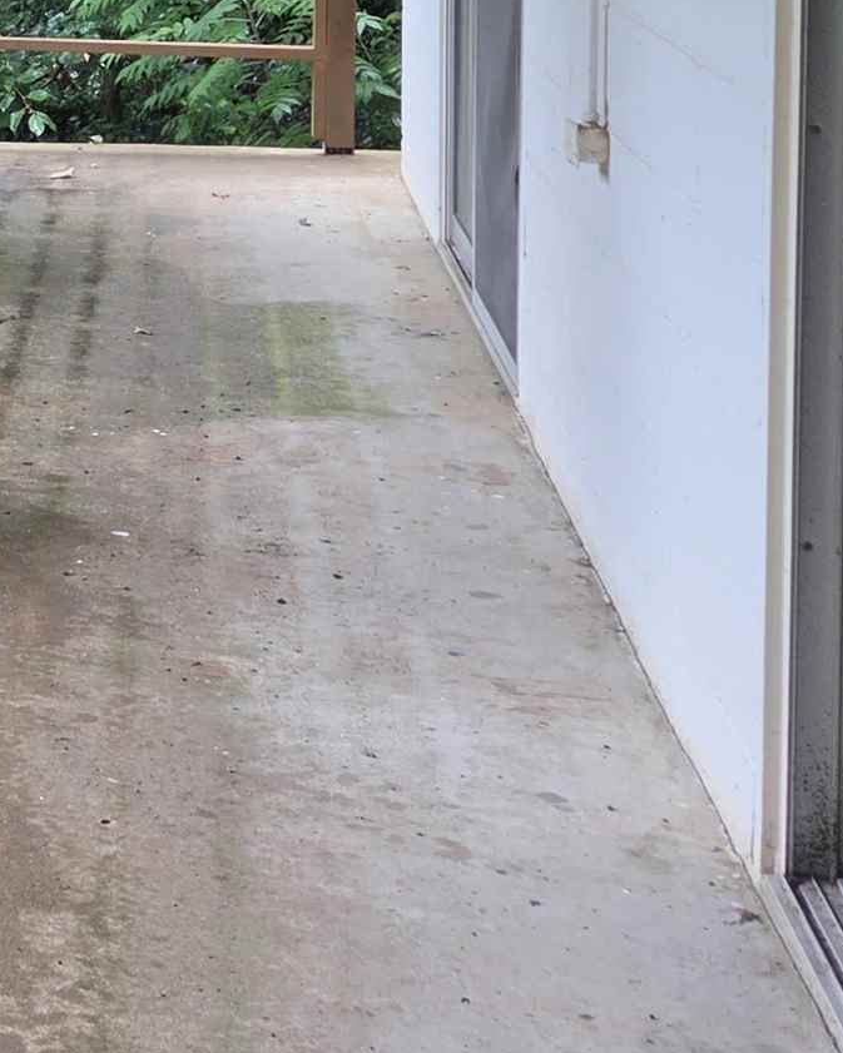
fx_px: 2557
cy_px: -105
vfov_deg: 22.0
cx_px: -611
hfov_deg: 16.2
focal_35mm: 82
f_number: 1.8
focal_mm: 5.4
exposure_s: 1/120
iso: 32
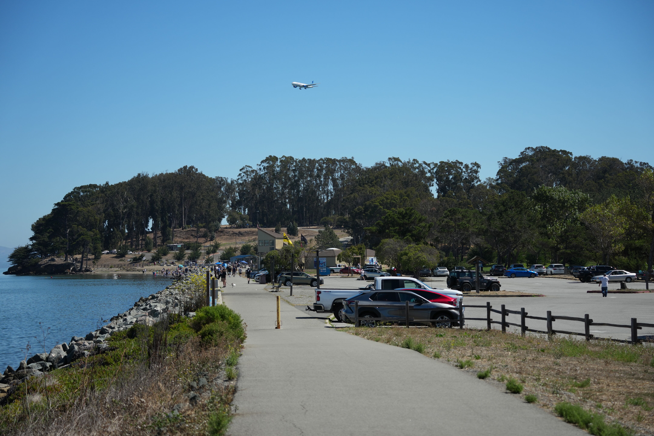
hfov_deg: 24.8
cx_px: 327
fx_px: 1490
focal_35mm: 82
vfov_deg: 16.7
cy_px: 218
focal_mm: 82
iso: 320
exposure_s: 1/2500
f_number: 5
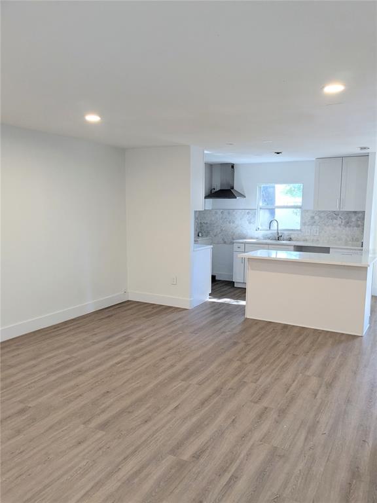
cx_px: 188
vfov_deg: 65.3
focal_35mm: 27
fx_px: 392
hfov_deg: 51.4
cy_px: 252
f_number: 1.73
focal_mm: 4.38
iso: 139
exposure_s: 1/120
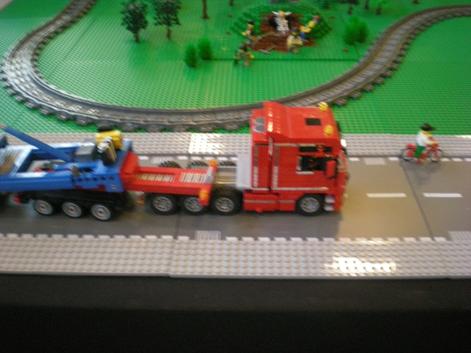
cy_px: 176
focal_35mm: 38
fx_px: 517
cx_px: 236
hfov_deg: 49.0
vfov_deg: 37.7
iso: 400
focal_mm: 6.3
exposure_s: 1/22.6
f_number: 3.1
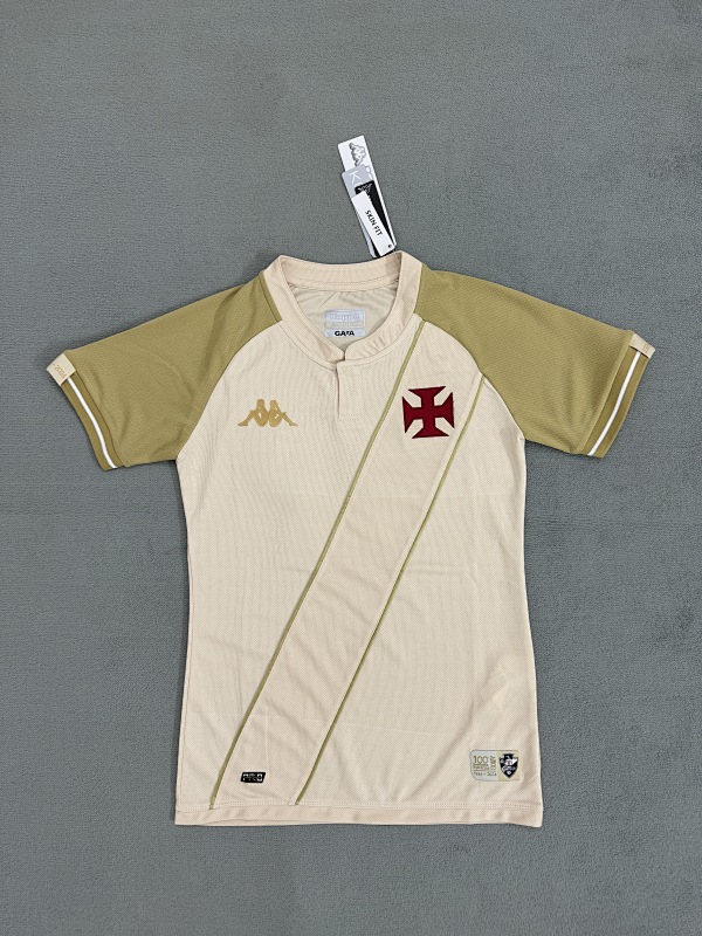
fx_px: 649
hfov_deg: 56.8
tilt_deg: -85.2
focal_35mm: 24
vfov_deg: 71.6
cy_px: 468
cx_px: 351
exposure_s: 1/50
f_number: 1.78
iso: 125
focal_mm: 6.76
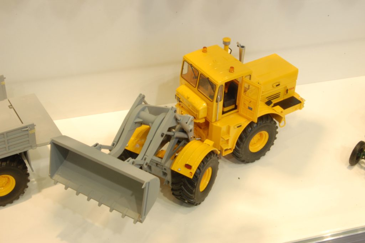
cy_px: 122
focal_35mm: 63
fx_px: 638
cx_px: 182
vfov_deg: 21.5
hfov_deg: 31.9
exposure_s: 1/1.3
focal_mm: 42
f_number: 32
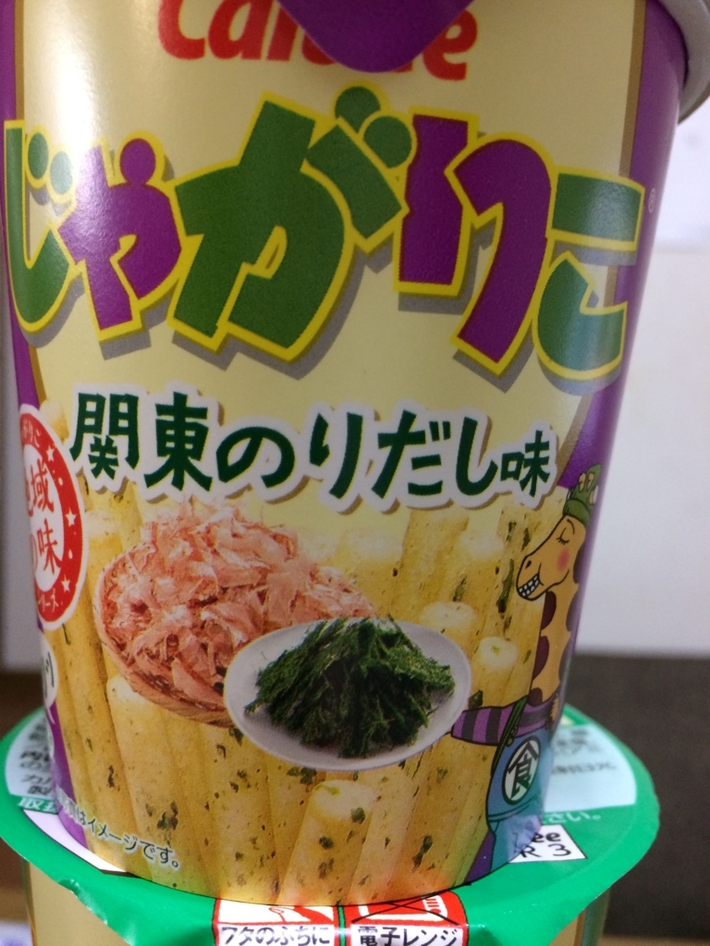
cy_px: 473
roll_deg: -0.6
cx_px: 355
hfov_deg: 48.2
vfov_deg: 61.7
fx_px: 793
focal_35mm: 29
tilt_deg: -4.5
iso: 200
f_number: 2.2
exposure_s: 1/33
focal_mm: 4.15
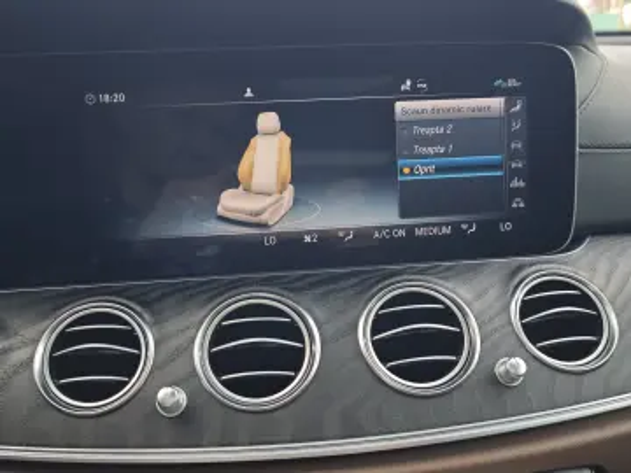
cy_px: 236
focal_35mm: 35
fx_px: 638
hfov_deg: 52.6
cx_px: 316
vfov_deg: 40.7
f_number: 1.4
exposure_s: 1/100
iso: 64
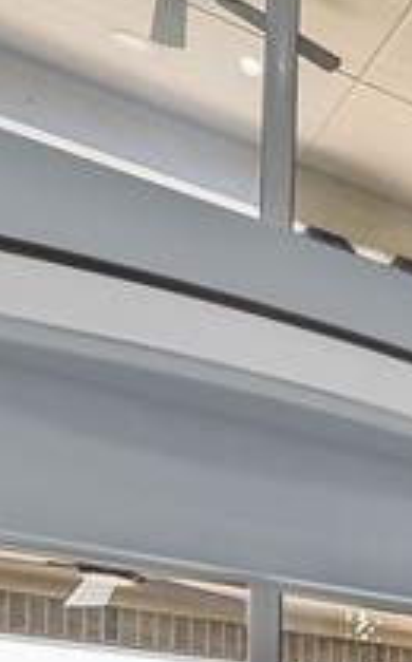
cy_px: 904
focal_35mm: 60
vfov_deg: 27.3
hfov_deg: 10.7
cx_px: 1315
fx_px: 1082
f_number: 3.2
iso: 640
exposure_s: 1/50
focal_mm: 12
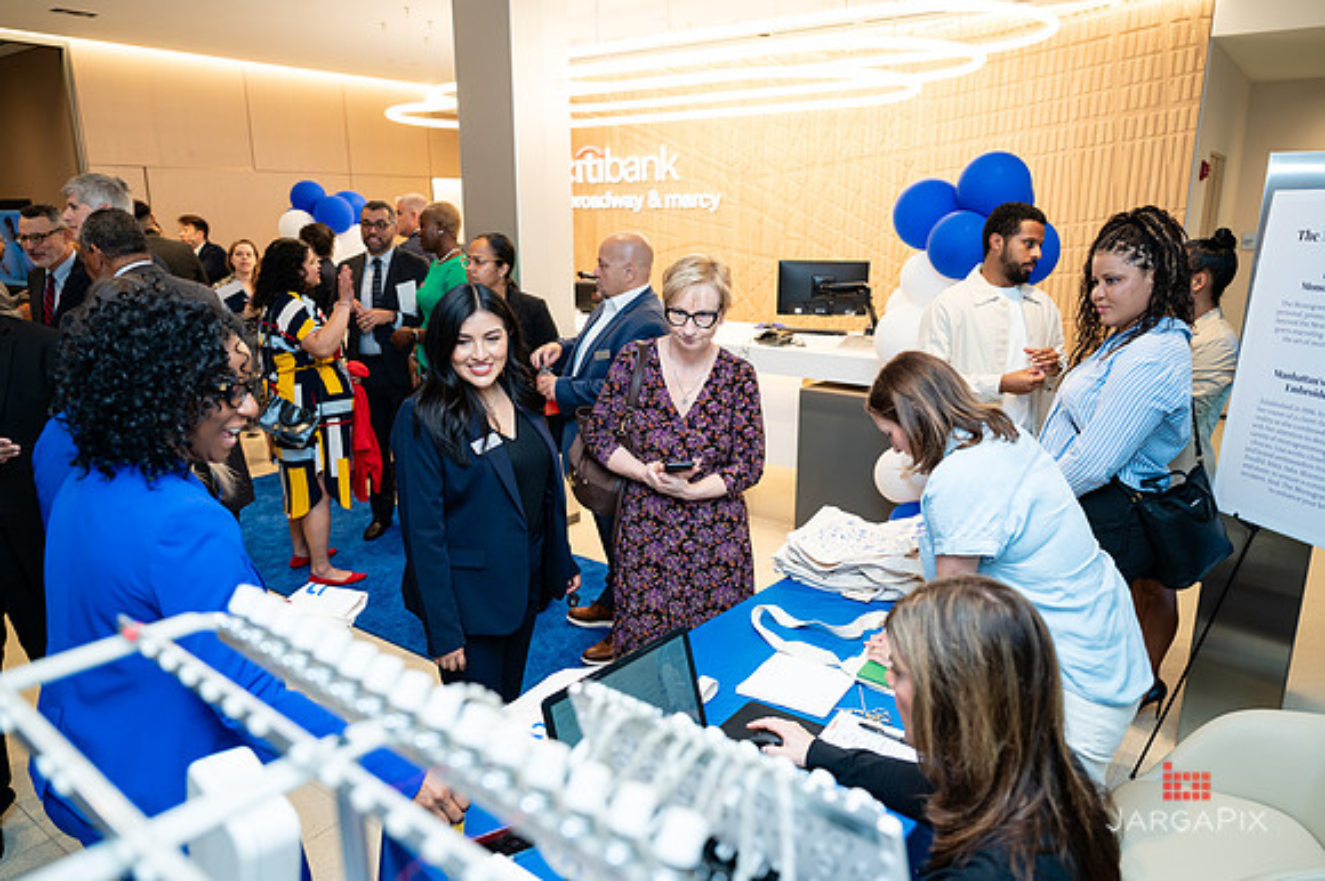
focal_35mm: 25
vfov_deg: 51.8
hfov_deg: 72.3
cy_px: 440
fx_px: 907
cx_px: 662
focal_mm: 24
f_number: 3.2
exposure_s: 1/160
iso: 400
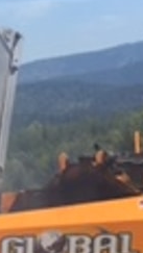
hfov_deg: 6.4
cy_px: 111
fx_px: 1164
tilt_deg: +0.6
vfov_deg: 12.4
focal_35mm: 173
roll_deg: +0.8
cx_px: -283
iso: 32
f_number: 2.2
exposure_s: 1/1799
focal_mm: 4.15
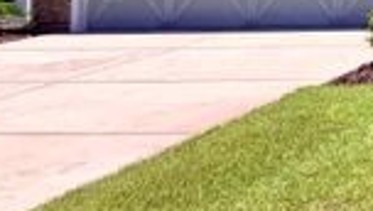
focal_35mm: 111
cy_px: -183
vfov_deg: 10.3
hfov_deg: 17.5
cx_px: 540
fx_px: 1099
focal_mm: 3.3
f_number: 2.4
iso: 25
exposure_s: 1/1058
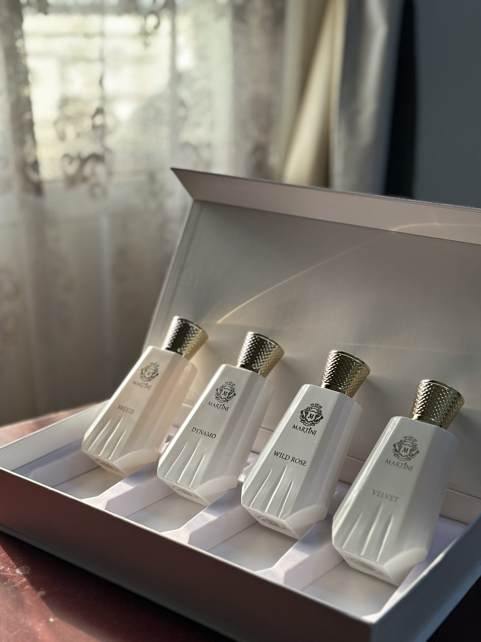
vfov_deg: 39.7
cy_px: 321
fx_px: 889
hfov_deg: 30.3
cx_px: 240
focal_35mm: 48
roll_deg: -0.5
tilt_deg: -18.9
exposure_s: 1/121
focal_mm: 6.86
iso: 100
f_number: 1.78
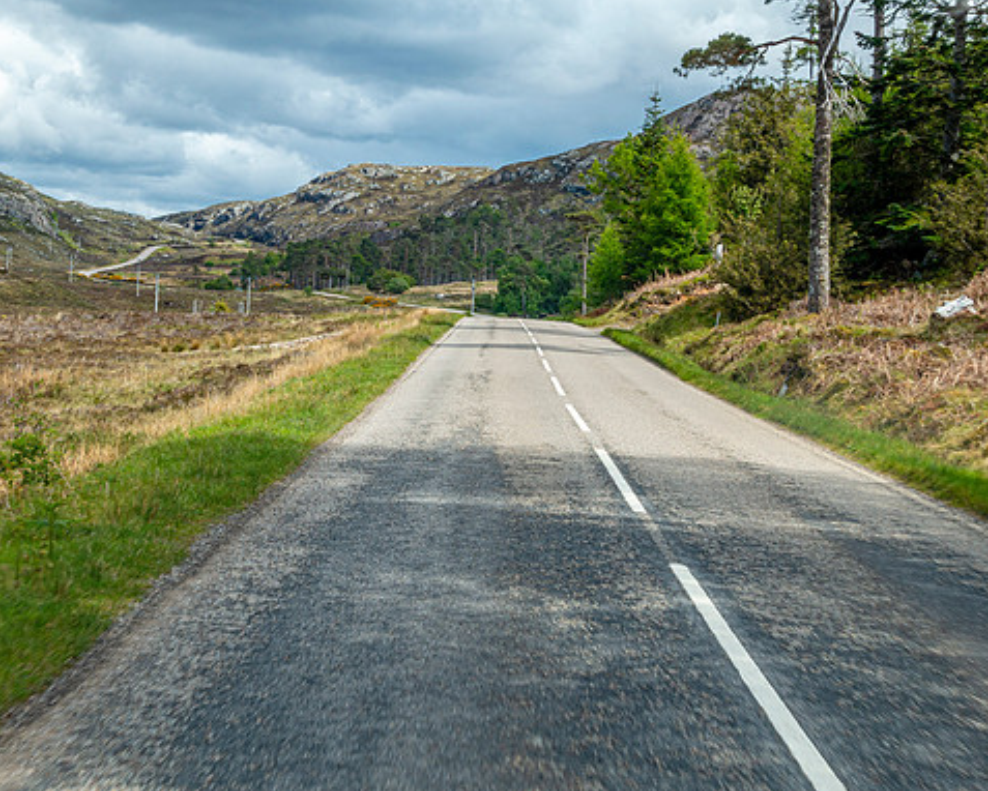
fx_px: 1901
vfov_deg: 23.5
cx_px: 464
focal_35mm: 65
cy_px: 394
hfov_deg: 29.1
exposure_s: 1/200
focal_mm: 21.01
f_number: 7.1
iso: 125
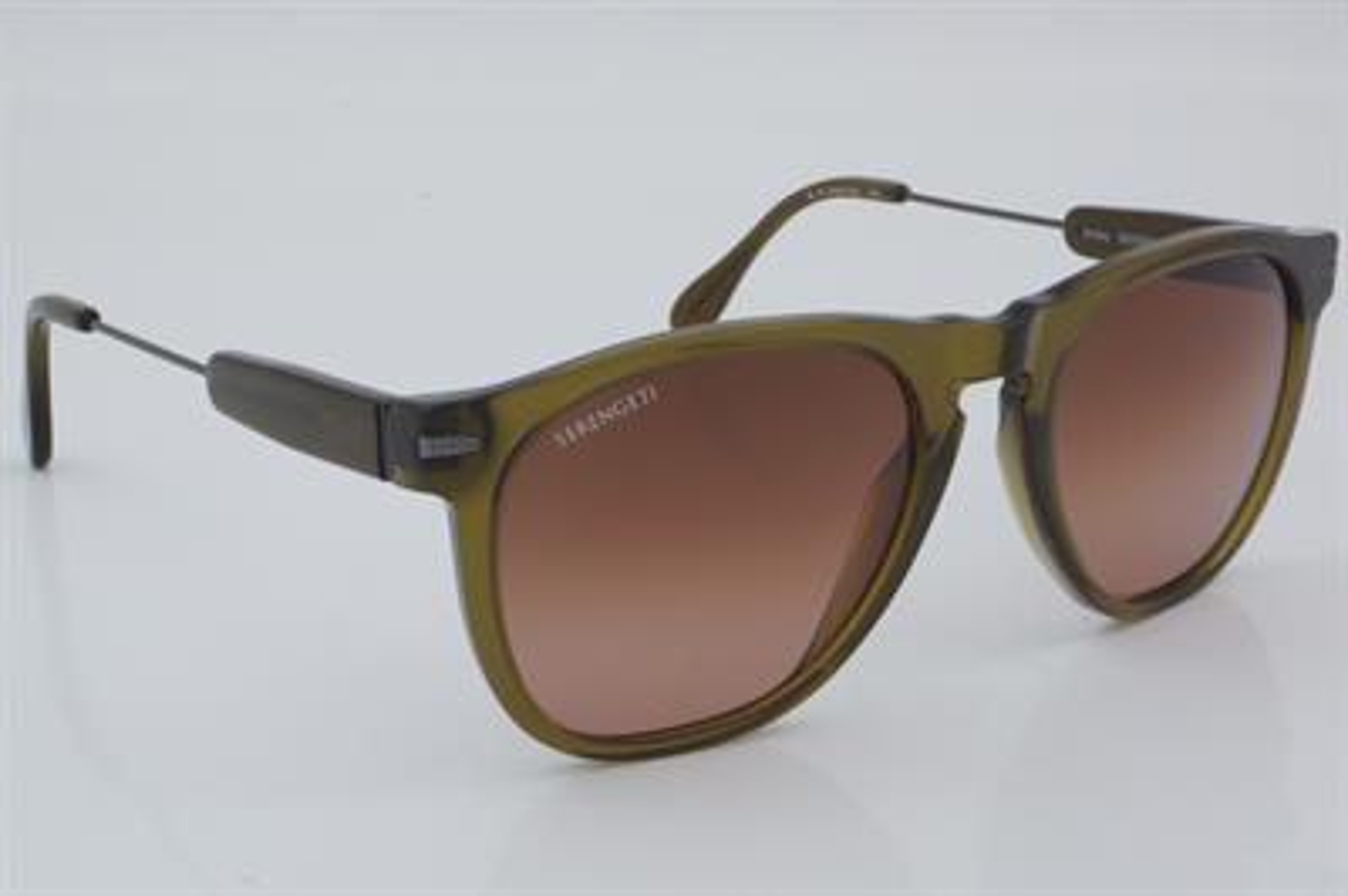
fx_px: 2806
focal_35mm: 75
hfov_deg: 27.0
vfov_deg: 18.2
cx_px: 674
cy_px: 448
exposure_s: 1/3
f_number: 32
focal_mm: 50
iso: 100
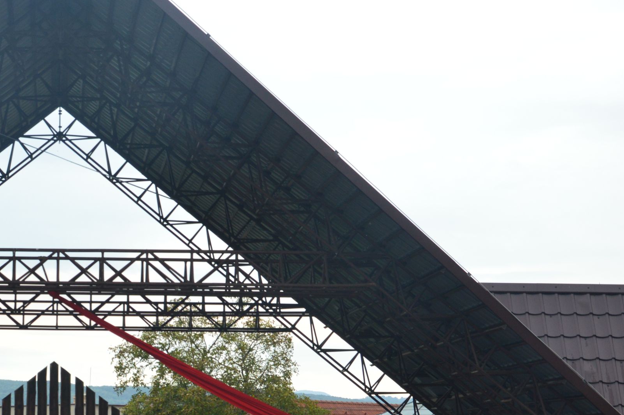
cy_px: 364
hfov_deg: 22.1
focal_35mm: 90
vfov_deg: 15.0
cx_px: 50
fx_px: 1559
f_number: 9
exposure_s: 1/125
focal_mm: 32
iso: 400
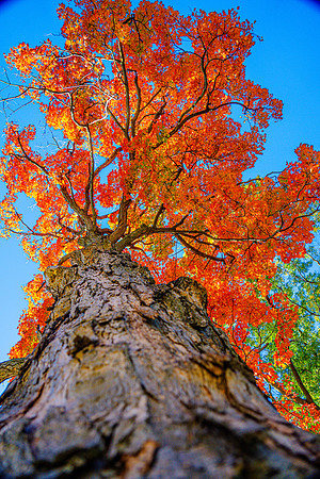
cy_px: 240
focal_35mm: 24
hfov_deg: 53.1
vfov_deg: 73.7
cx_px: 160
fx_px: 320
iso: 500
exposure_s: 1/1000
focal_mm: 24
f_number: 4
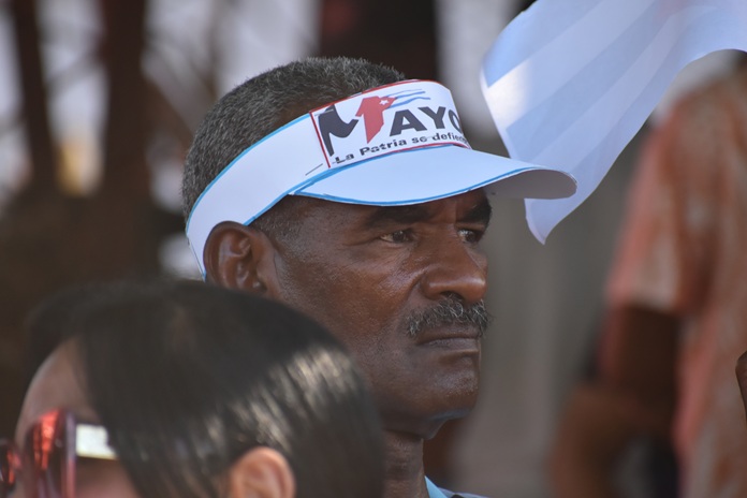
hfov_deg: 5.7
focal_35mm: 360
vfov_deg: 3.8
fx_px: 7469
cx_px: 374
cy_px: 249
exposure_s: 1/640
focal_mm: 240
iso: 800
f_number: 6
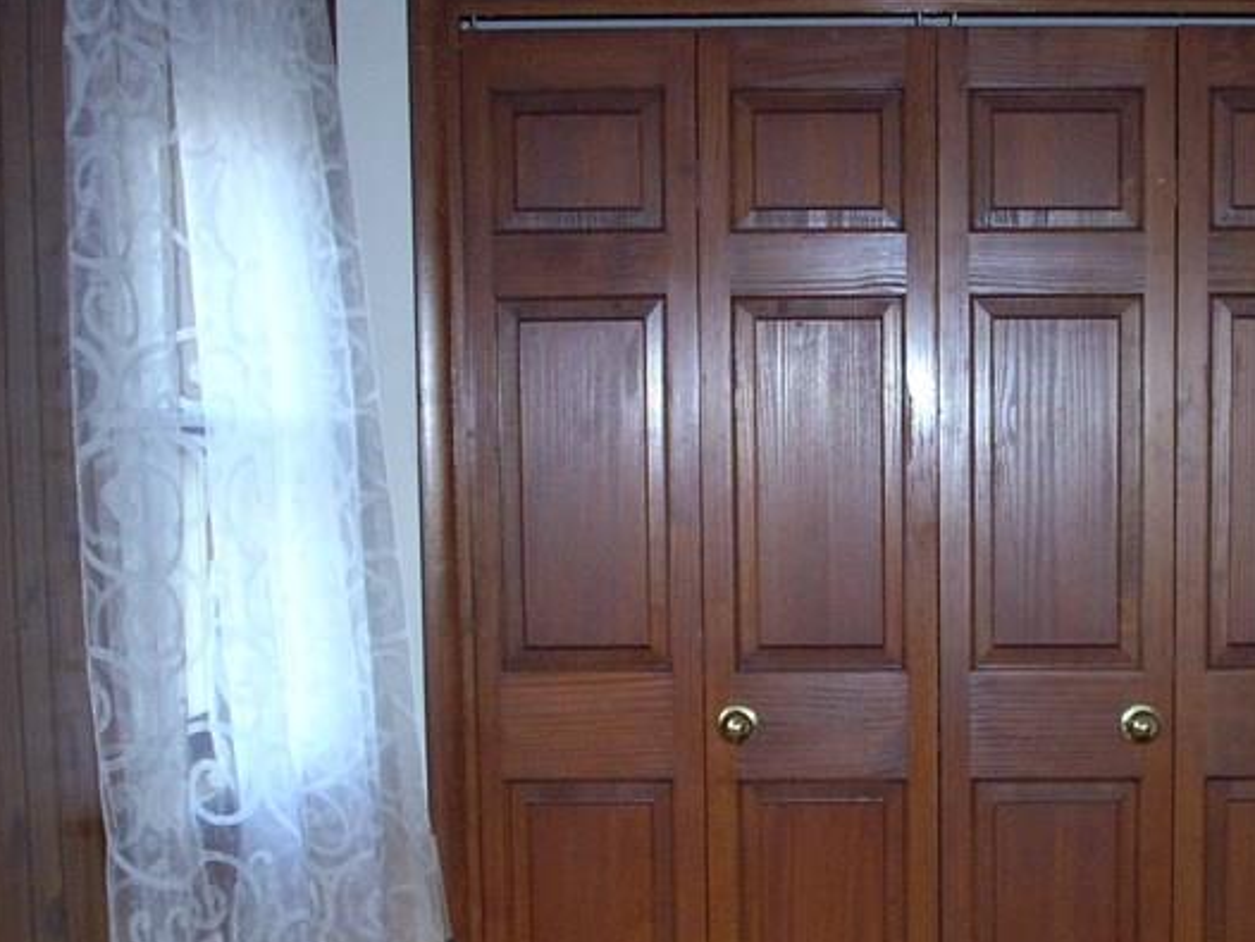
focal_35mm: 72
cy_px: 828
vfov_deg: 20.1
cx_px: 978
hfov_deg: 26.6
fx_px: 2612
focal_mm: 6.2
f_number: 2.8
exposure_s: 1/60
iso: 200
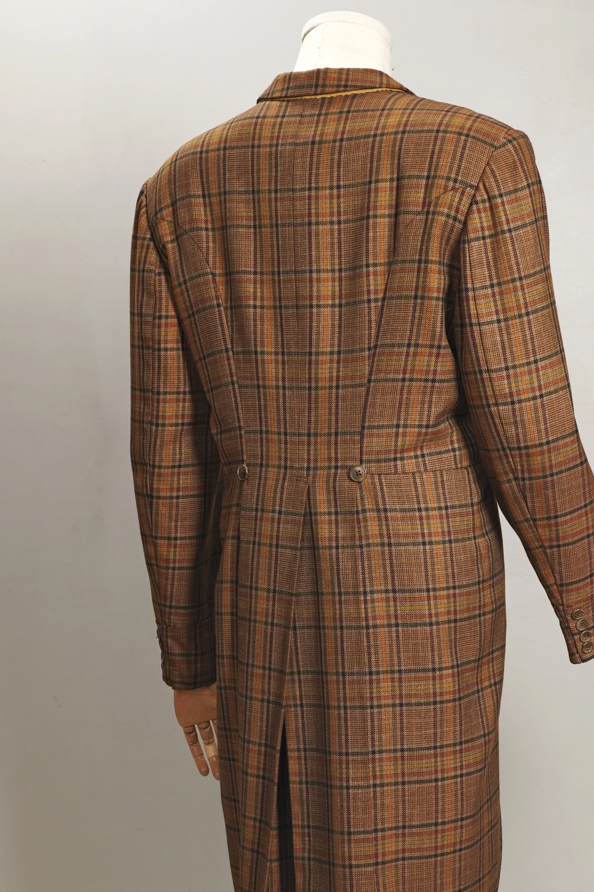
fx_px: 1535
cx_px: 362
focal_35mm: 62
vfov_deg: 32.2
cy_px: 569
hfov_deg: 21.9
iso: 400
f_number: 6.3
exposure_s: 1/30
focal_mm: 32
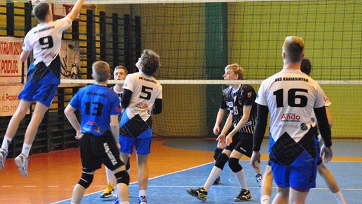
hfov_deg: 14.5
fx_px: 1421
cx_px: 163
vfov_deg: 8.2
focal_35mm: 148
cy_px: 75
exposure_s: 1/100
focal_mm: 82
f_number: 5.6
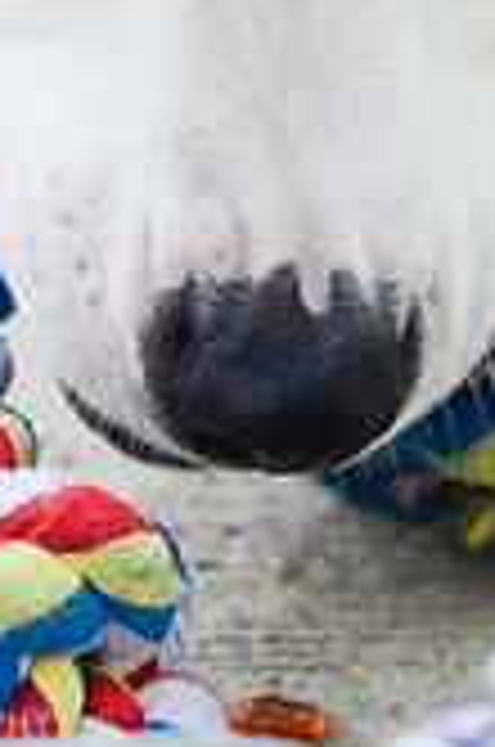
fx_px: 4204
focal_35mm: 203
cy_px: -194
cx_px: 130
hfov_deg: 6.7
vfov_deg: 10.0
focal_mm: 50
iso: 800
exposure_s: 1/2000
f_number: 3.2
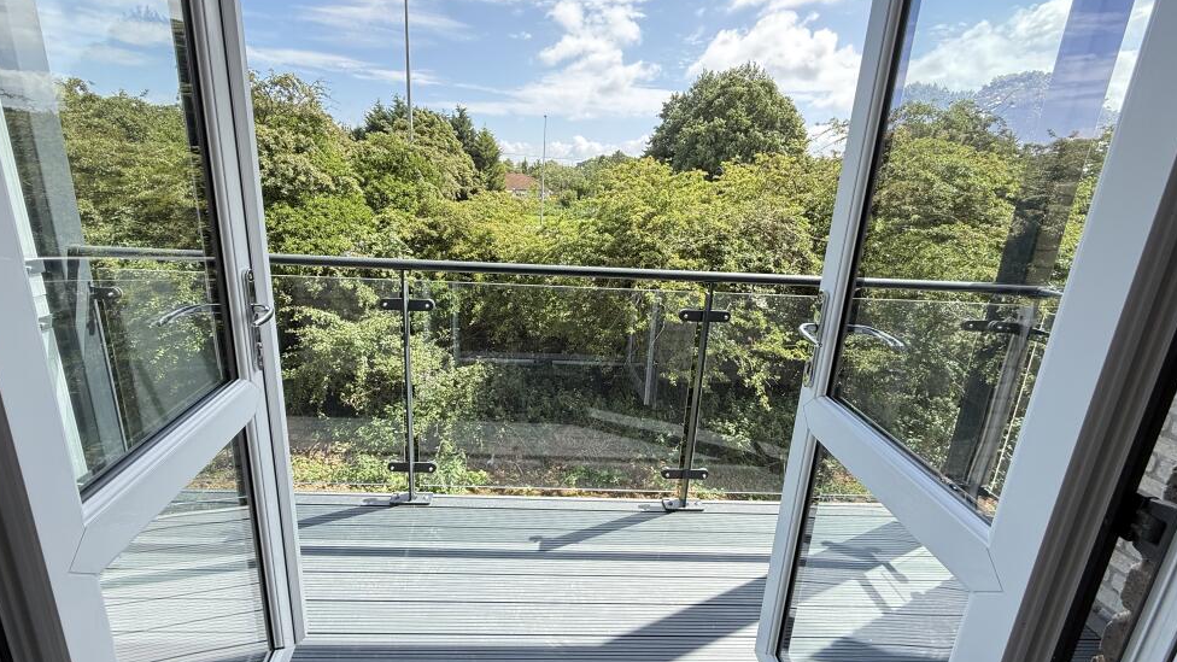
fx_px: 499
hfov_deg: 99.3
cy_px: 311
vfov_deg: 67.0
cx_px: 563
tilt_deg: -15.0
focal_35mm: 16
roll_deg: -2.9
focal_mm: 2.22
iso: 64
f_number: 2.2
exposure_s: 1/238
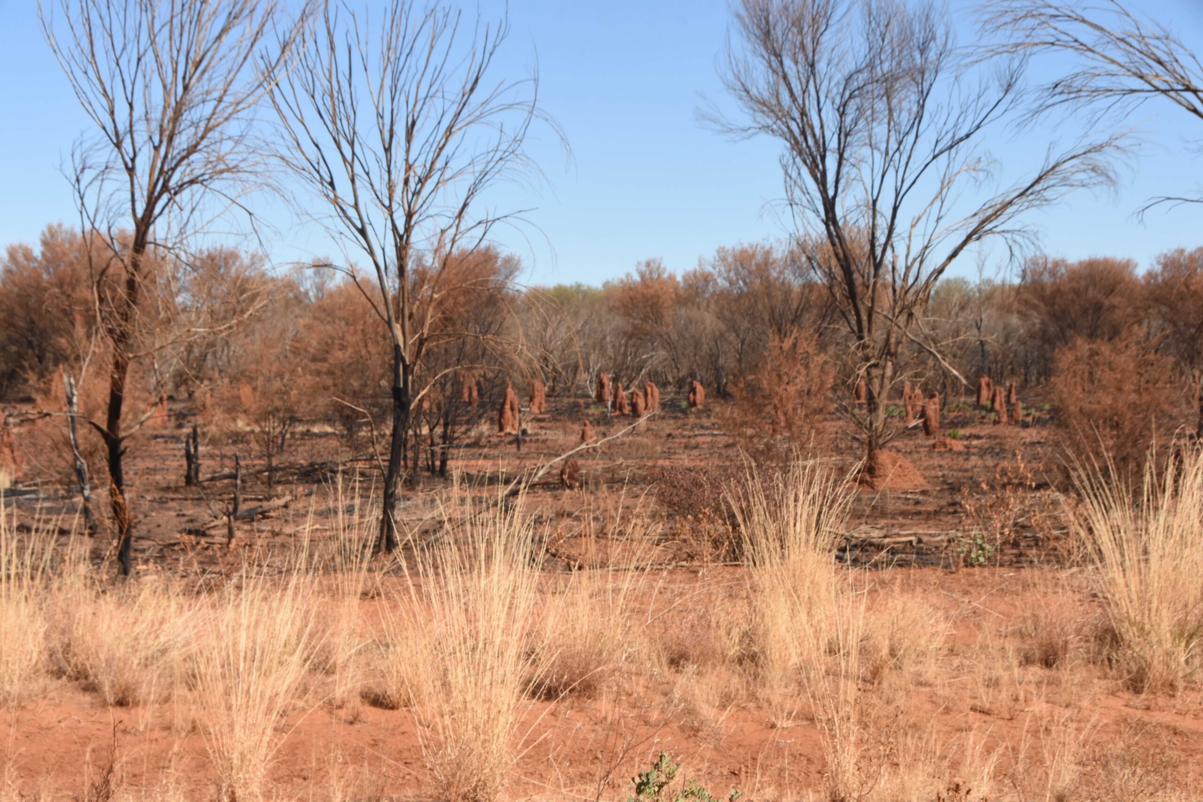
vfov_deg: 22.6
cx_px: 602
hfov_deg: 33.4
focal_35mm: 60
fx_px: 2005
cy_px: 401
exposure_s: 1/640
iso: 640
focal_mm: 40
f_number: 13
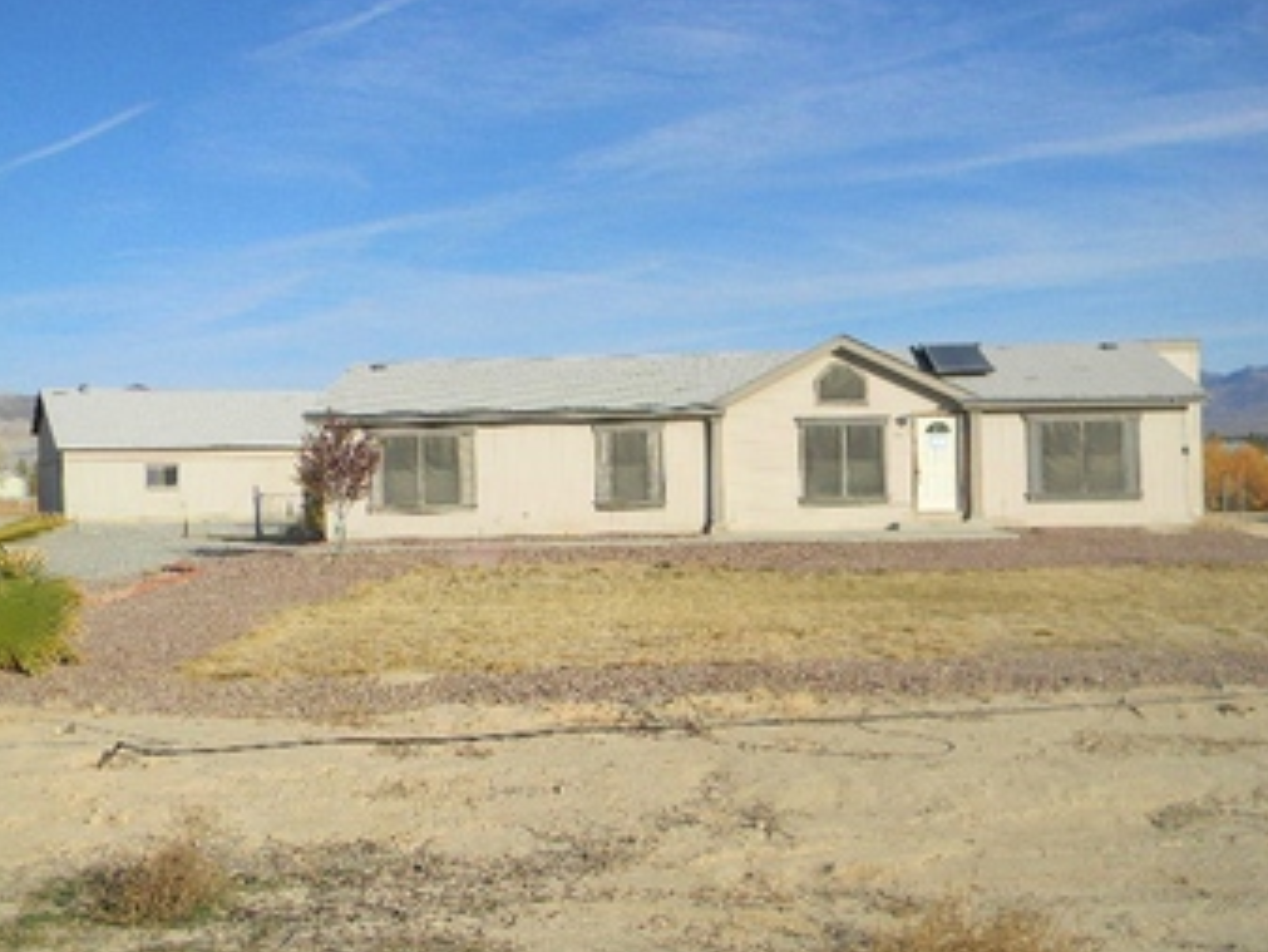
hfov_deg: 50.1
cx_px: 628
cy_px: 478
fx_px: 1356
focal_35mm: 37
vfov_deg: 38.7
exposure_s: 1/389
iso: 112
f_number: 7.4
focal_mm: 6.4
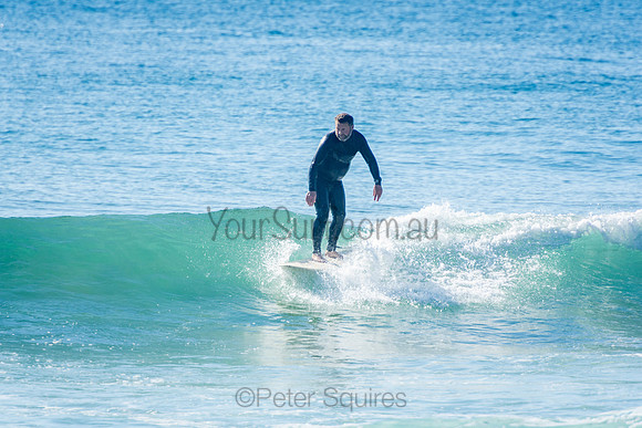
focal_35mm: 600
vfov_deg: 2.3
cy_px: 214
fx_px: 10702
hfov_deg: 3.4
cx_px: 321
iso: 220
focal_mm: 400
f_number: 5.6
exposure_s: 1/1250
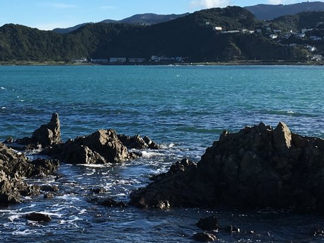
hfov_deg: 21.2
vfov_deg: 15.7
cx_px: 107
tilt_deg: +5.6
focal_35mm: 92
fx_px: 861
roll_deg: -0.4
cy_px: -3
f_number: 2.2
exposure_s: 1/1538
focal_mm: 4.15
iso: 25
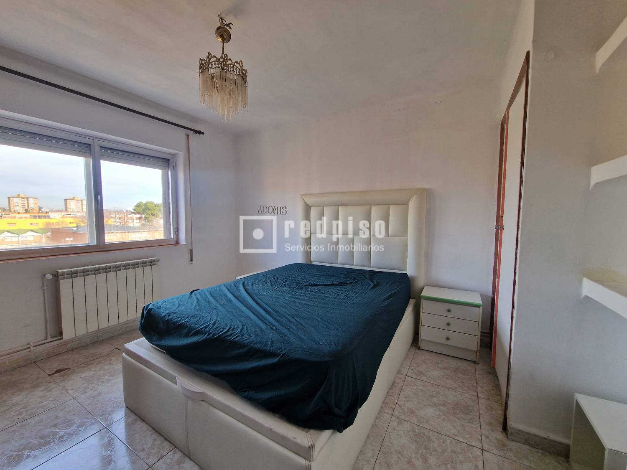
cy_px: 235
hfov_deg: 106.2
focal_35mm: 13
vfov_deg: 89.9
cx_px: 314
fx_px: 235
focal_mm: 2.2
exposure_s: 1/120
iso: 80
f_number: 2.2
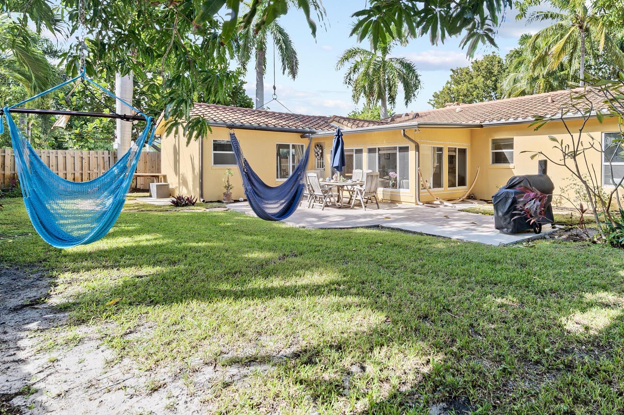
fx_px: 346
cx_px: 395
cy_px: 156
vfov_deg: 61.1
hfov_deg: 82.2
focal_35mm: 20
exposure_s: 1/60
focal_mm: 14
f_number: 8
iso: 400
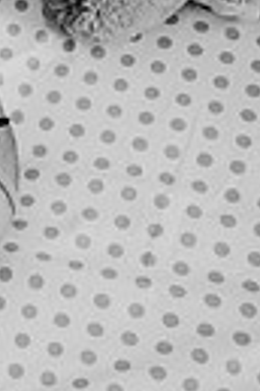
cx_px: -109
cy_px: 282
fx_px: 910
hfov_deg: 15.2
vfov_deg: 24.0
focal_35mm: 84
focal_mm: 24
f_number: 2
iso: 640
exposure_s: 1/320
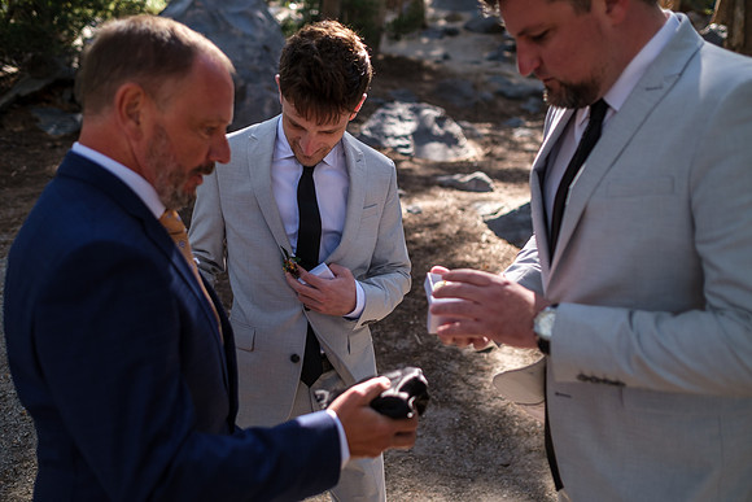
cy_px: 251
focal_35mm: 35
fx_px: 731
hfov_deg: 54.4
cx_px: 376
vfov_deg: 37.9
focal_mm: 23
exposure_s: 1/750
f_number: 1.8
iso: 160
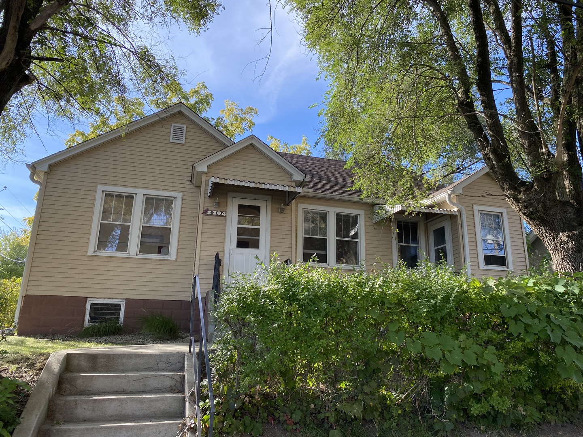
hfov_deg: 67.3
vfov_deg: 53.1
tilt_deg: +16.7
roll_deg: -1.7
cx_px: 292
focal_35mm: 26
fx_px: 438
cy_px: 218
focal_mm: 4.25
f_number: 1.8
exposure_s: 1/604
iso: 32
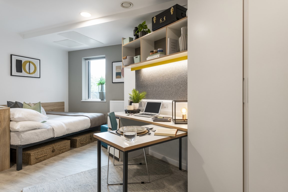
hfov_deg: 78.6
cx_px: 144
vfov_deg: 57.2
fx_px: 176
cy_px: 96
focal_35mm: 22
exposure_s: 1/8
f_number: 11
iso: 200
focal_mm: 22
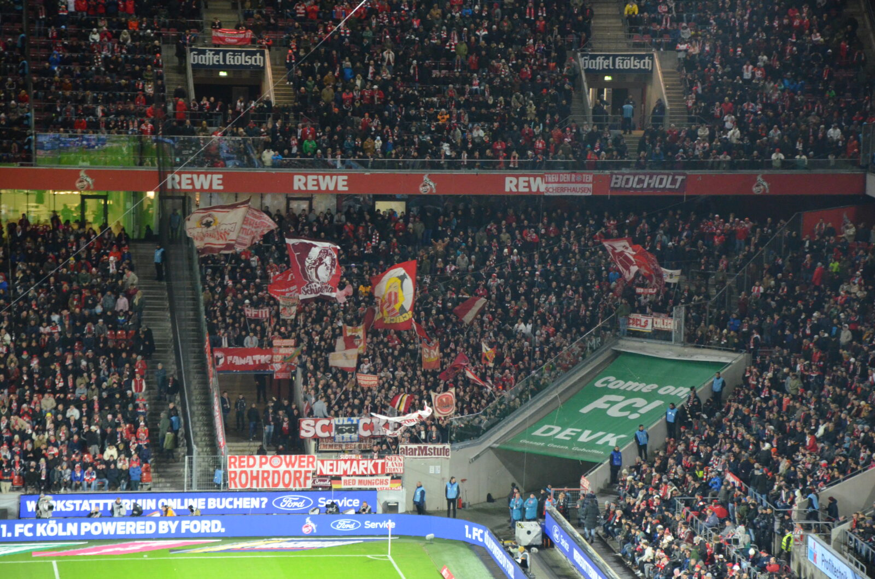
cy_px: 290
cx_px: 438
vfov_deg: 8.7
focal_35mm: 158
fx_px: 3820
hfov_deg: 13.1
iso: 3200
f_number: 5.6
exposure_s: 1/125
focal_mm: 105
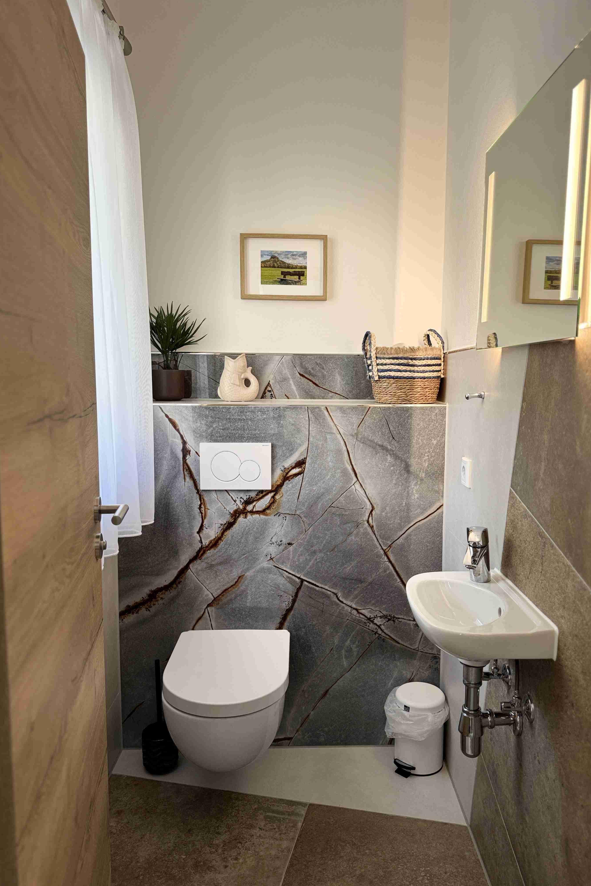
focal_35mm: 25
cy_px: 443
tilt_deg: -6.0
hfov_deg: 51.2
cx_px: 320
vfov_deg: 71.5
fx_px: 616
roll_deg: +0.2
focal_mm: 6.76
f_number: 1.78
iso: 125
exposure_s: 1/121
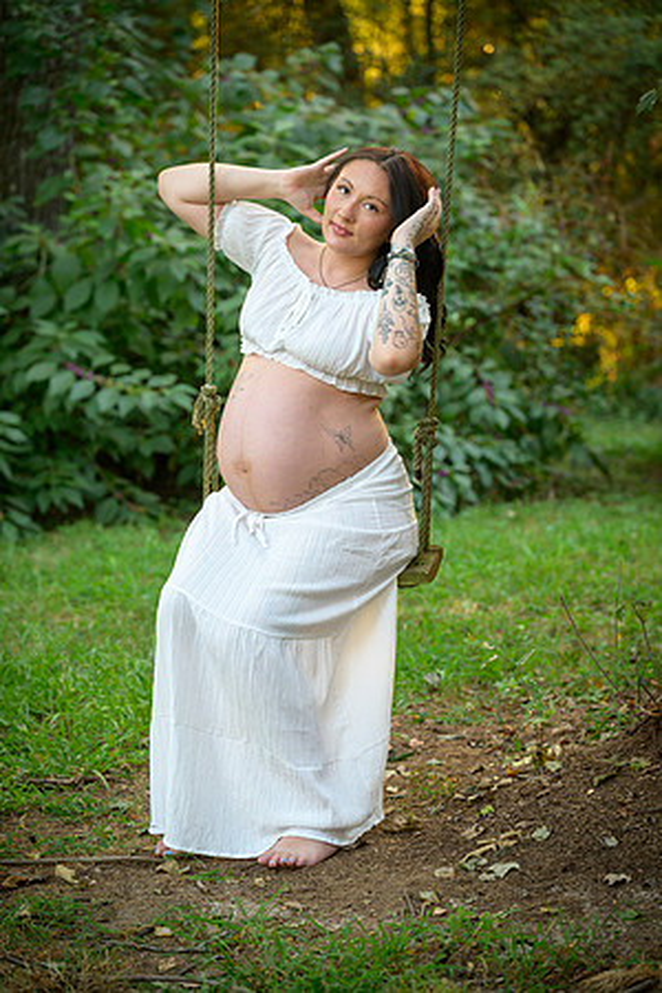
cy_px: 496
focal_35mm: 105
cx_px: 331
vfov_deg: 19.5
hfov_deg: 13.0
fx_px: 2896
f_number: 4
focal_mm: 105
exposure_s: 1/125
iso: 1100
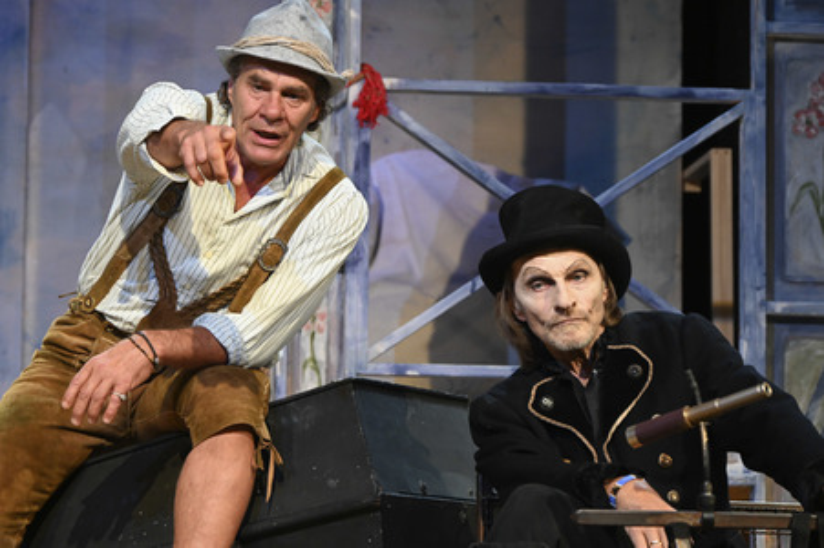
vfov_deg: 10.5
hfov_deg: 15.8
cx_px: 412
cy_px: 274
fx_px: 2973
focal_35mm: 130
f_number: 6.3
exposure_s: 1/200
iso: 3200
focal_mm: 130
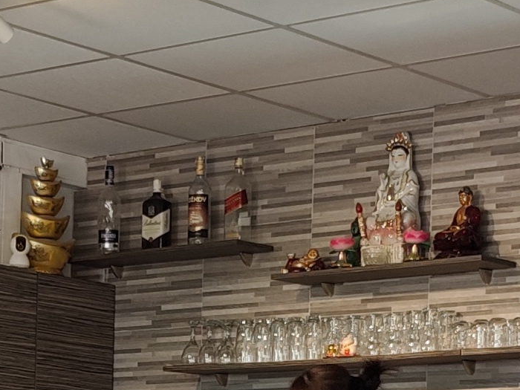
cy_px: 527
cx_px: 64
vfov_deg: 10.8
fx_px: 2013
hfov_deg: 14.6
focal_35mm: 134
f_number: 1.65
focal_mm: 6.19
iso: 320
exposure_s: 1/73.6
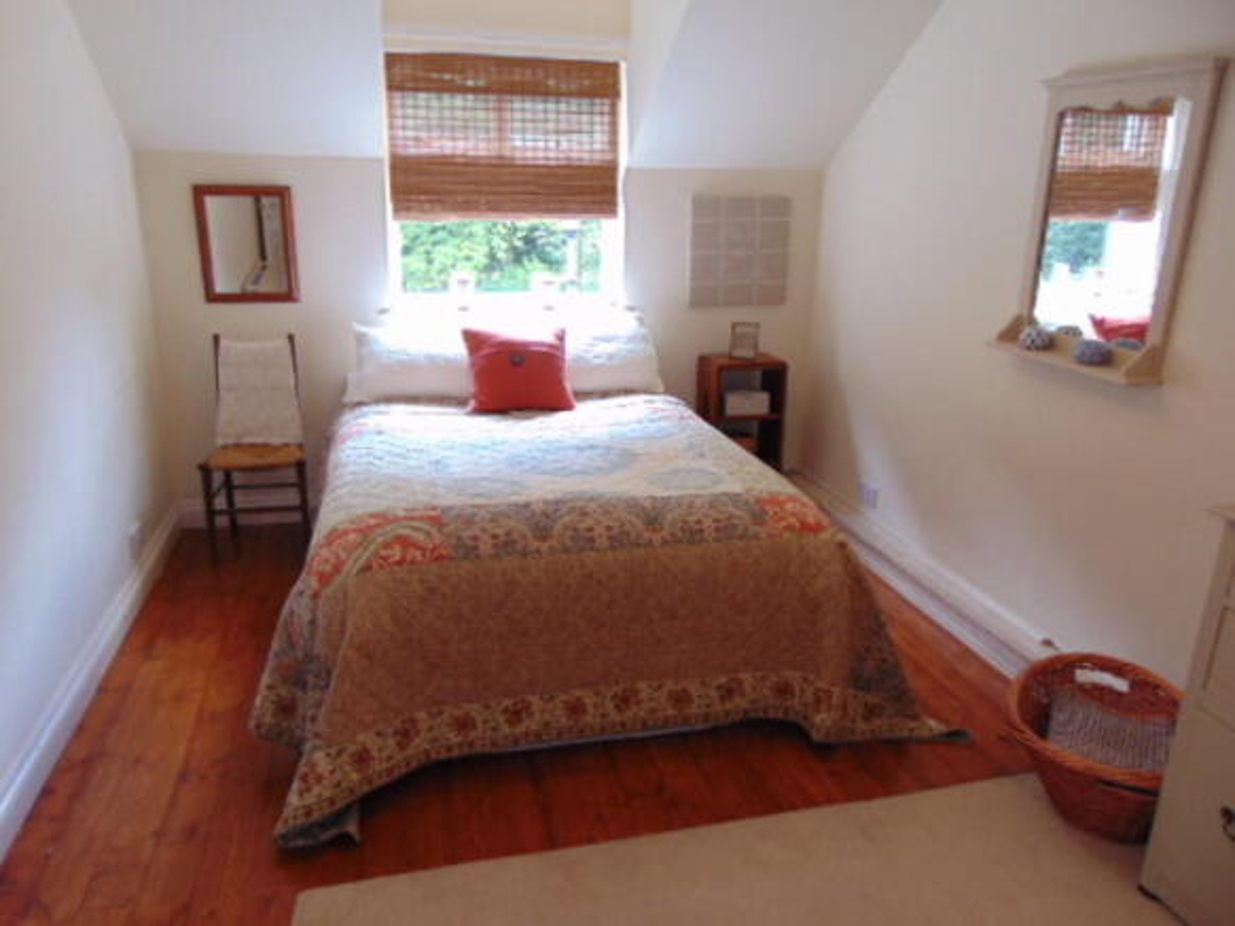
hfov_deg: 69.4
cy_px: 463
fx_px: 892
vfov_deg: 54.9
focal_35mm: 25
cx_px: 618
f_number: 3
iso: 100
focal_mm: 4.5
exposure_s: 1/30
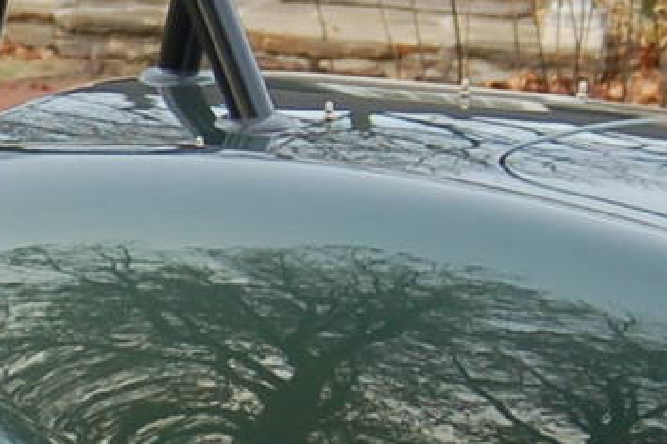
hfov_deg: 4.6
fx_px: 8315
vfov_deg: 3.1
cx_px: -198
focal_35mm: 449
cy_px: 100
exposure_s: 1/125
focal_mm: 44
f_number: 5.6
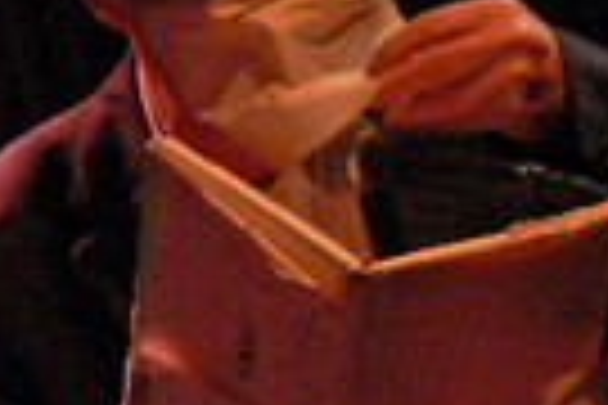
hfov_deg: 4.7
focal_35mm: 440
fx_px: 7431
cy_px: 423
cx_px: 784
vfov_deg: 3.1
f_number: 3.6
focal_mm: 26.8
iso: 200
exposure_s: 1/4
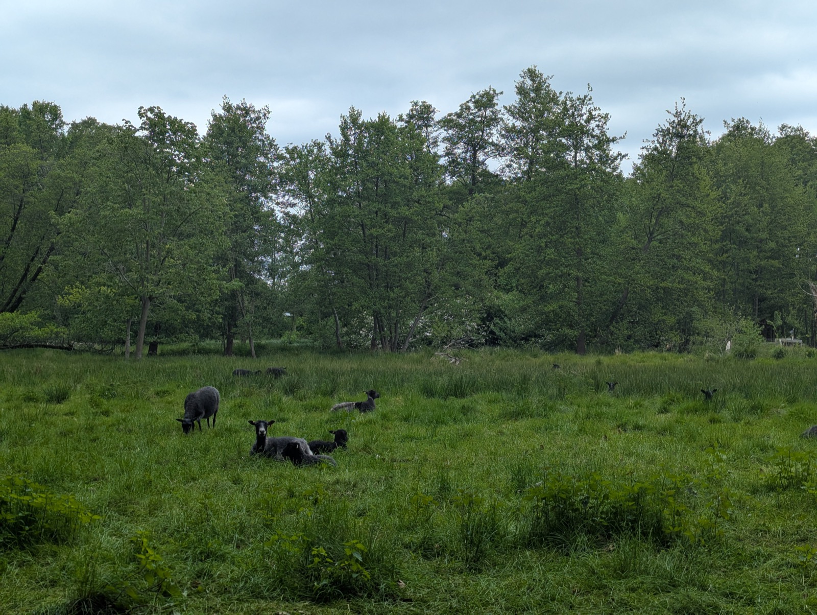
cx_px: 408
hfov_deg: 39.6
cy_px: 308
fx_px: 1134
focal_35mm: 48
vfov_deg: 30.3
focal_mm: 6.81
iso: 47
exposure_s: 1/1151
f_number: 1.85
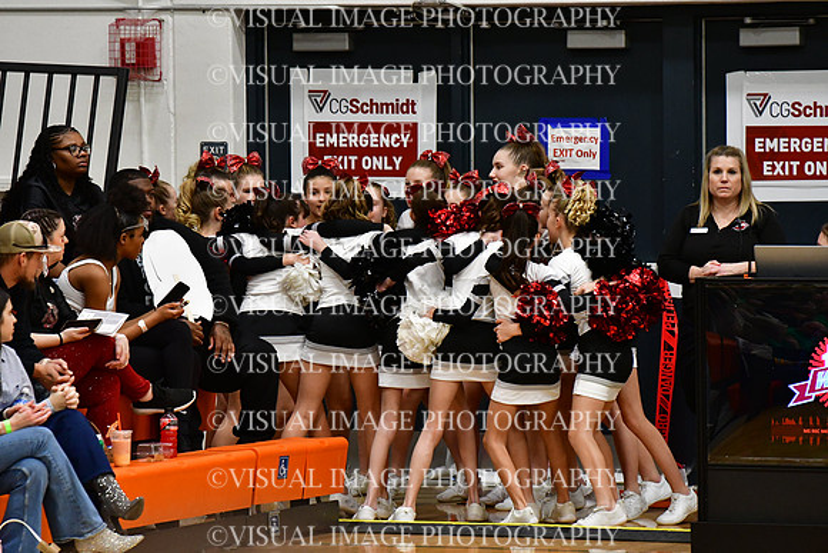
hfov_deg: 6.9
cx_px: 414
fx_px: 6901
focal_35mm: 300
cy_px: 276
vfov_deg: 4.6
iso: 4000
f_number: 3.5
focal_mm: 200
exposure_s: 1/500
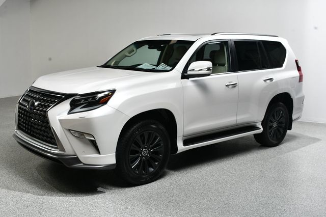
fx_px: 353
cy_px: 108
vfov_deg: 34.2
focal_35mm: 39
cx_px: 163
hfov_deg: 49.6
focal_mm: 26
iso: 100
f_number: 13
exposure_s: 1/160
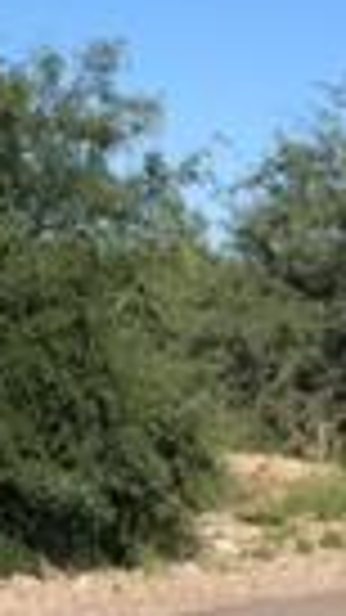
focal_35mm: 148
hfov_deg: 7.4
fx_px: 2415
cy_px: 117
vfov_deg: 14.4
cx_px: -647
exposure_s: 1/2198
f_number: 2.2
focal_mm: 4.15
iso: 32
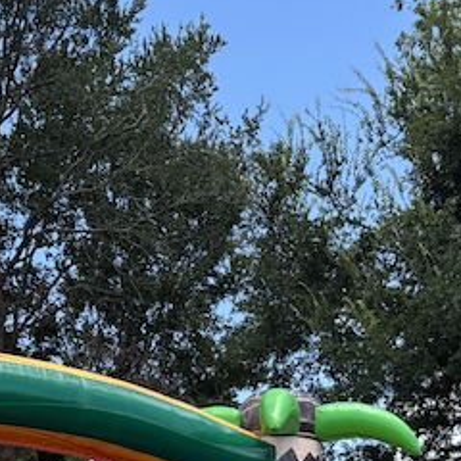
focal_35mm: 98
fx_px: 1477
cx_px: 323
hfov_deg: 17.7
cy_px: 703
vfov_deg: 16.2
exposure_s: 1/1220
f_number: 1.6
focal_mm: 5.96
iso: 50
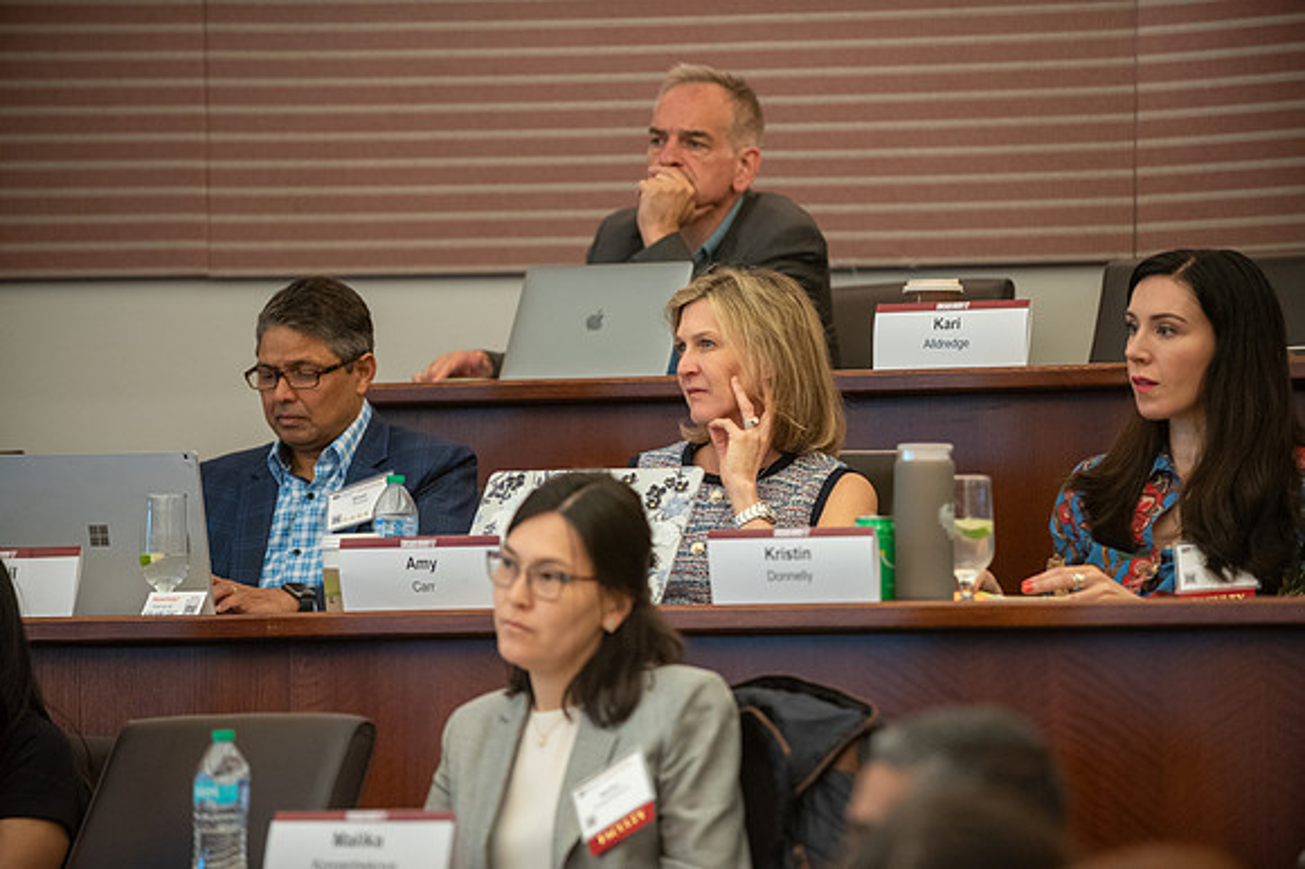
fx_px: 7253
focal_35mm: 200
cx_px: 652
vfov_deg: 6.9
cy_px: 434
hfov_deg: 10.3
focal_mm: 200
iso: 2000
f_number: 2.8
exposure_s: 1/125
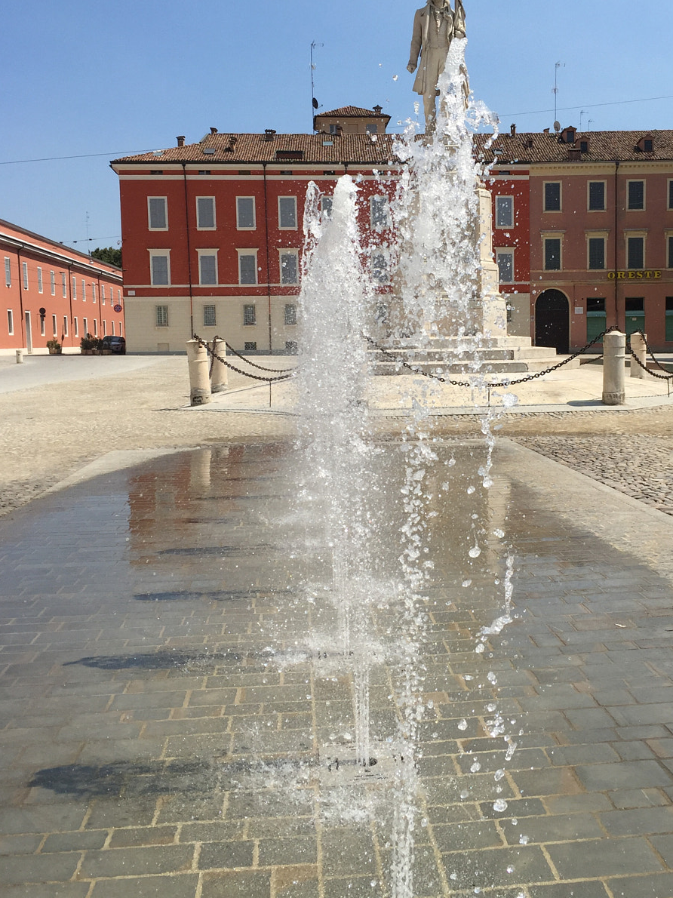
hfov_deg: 36.6
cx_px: 420
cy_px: 421
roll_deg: +0.7
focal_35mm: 39
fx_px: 1011
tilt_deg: -5.1
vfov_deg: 47.8
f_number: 2.2
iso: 32
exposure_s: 1/2639
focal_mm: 4.15
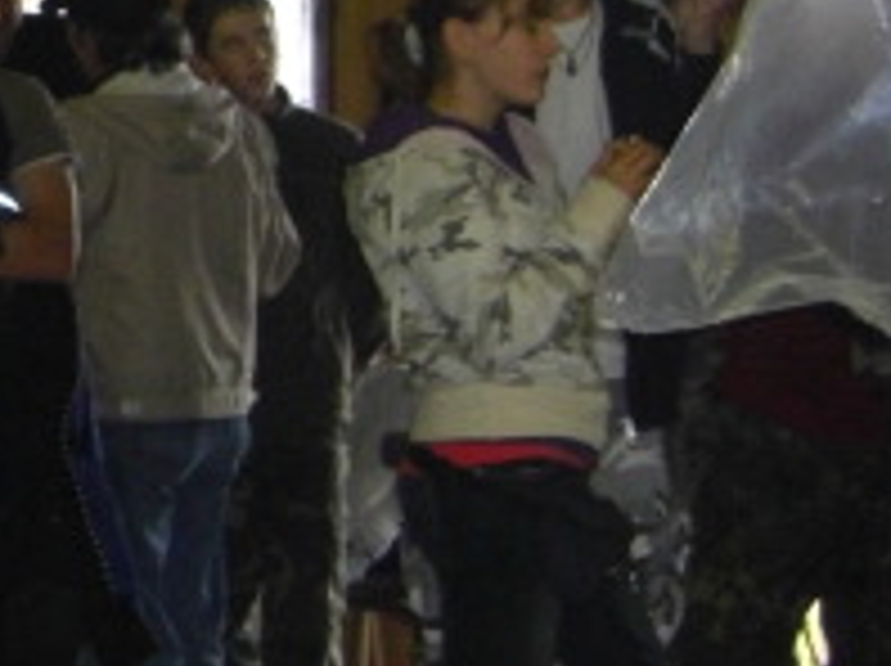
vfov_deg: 9.7
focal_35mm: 152
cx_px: -432
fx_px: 3908
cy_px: 90
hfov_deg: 12.4
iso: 200
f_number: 3.6
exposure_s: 1/60
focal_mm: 7.9
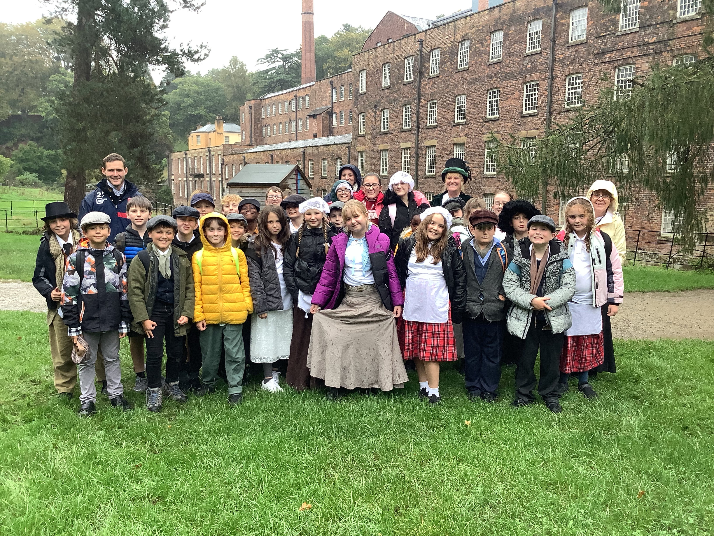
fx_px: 639
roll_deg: +0.9
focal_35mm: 31
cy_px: 268
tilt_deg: -6.3
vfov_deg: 45.4
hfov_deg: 58.4
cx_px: 357
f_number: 2.4
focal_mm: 3.3
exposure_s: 1/100
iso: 64
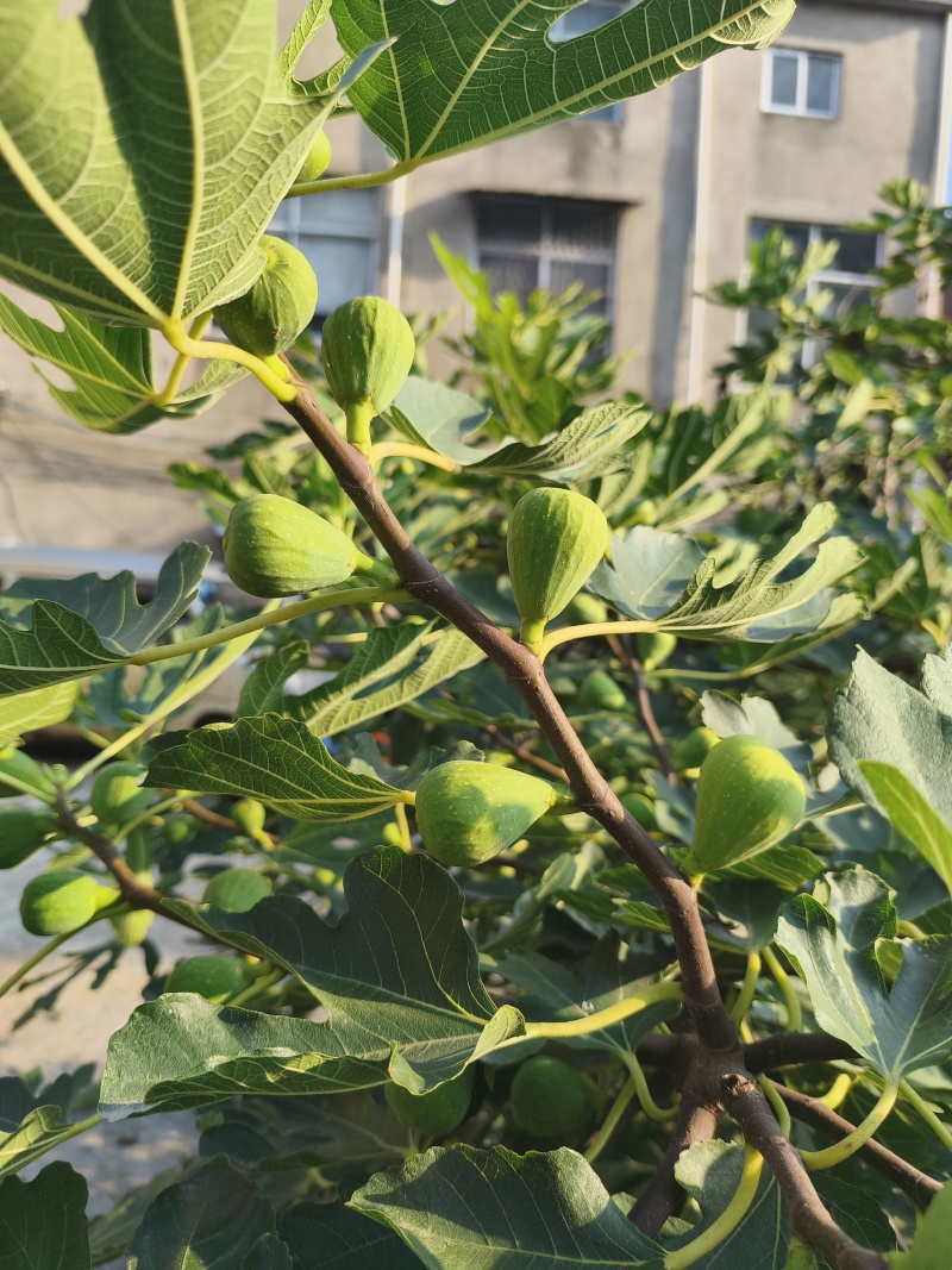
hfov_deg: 58.9
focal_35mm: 23
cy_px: 635
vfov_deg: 73.9
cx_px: 476
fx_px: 844
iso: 80
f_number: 1.6
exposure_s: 1/1763
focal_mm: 5.84
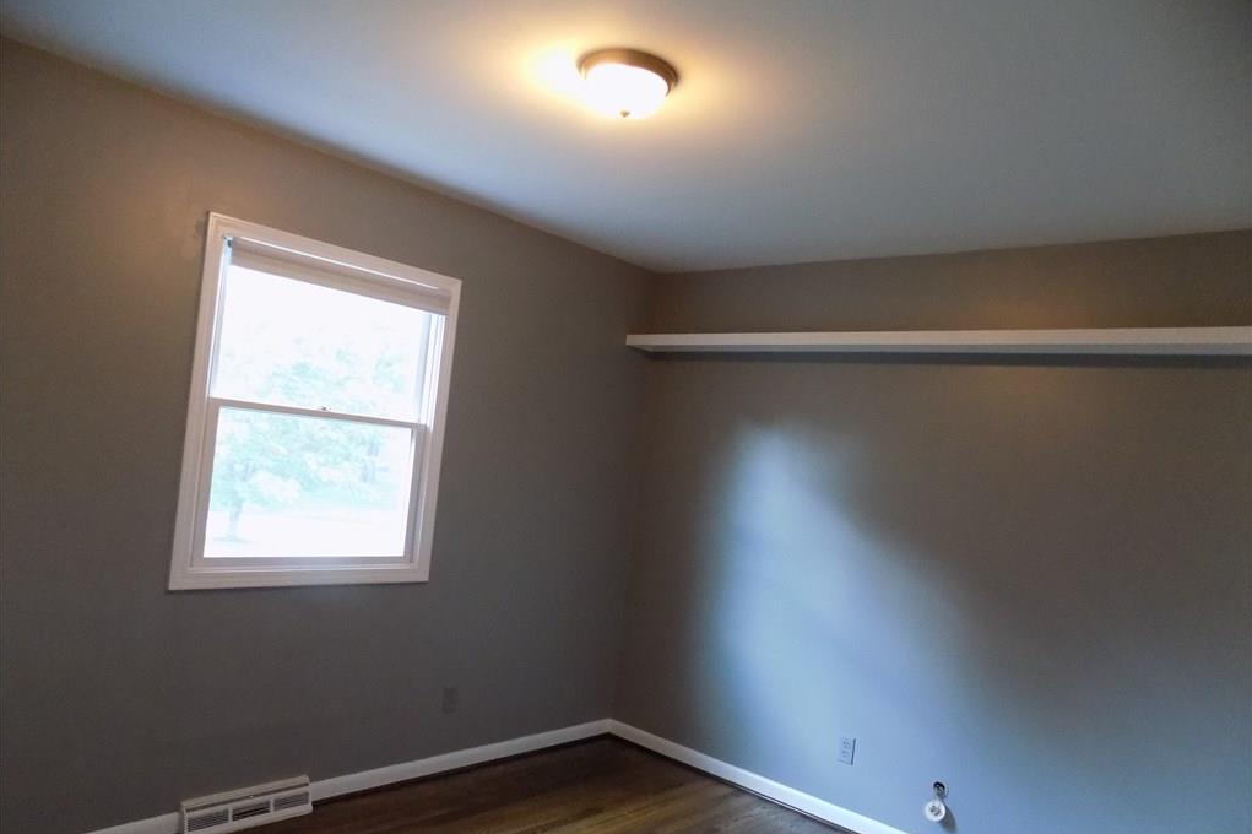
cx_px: 625
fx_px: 834
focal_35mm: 24
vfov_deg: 53.0
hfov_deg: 73.8
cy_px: 453
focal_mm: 4
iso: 400
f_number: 3.1
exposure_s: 1/20
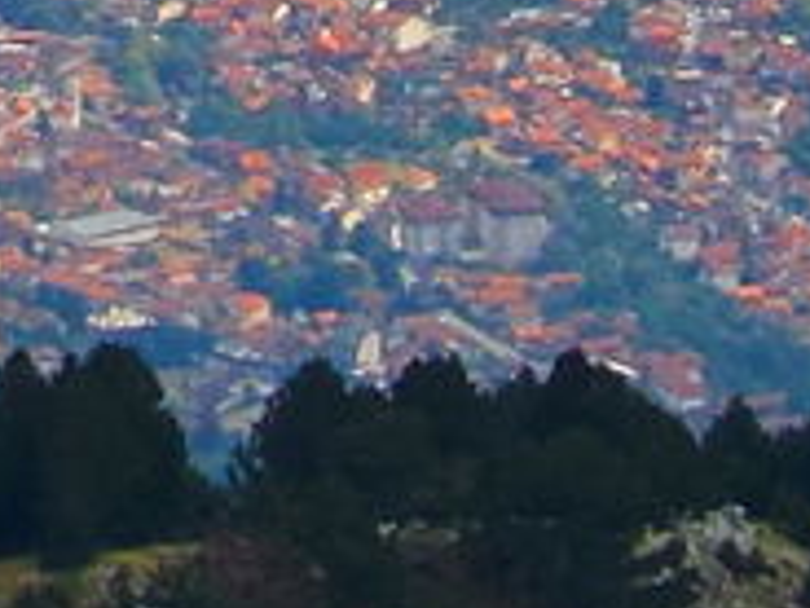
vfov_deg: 2.5
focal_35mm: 580
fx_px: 13572
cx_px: -968
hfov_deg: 3.4
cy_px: -1181
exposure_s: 1/80
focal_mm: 13.1
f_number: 12
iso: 64
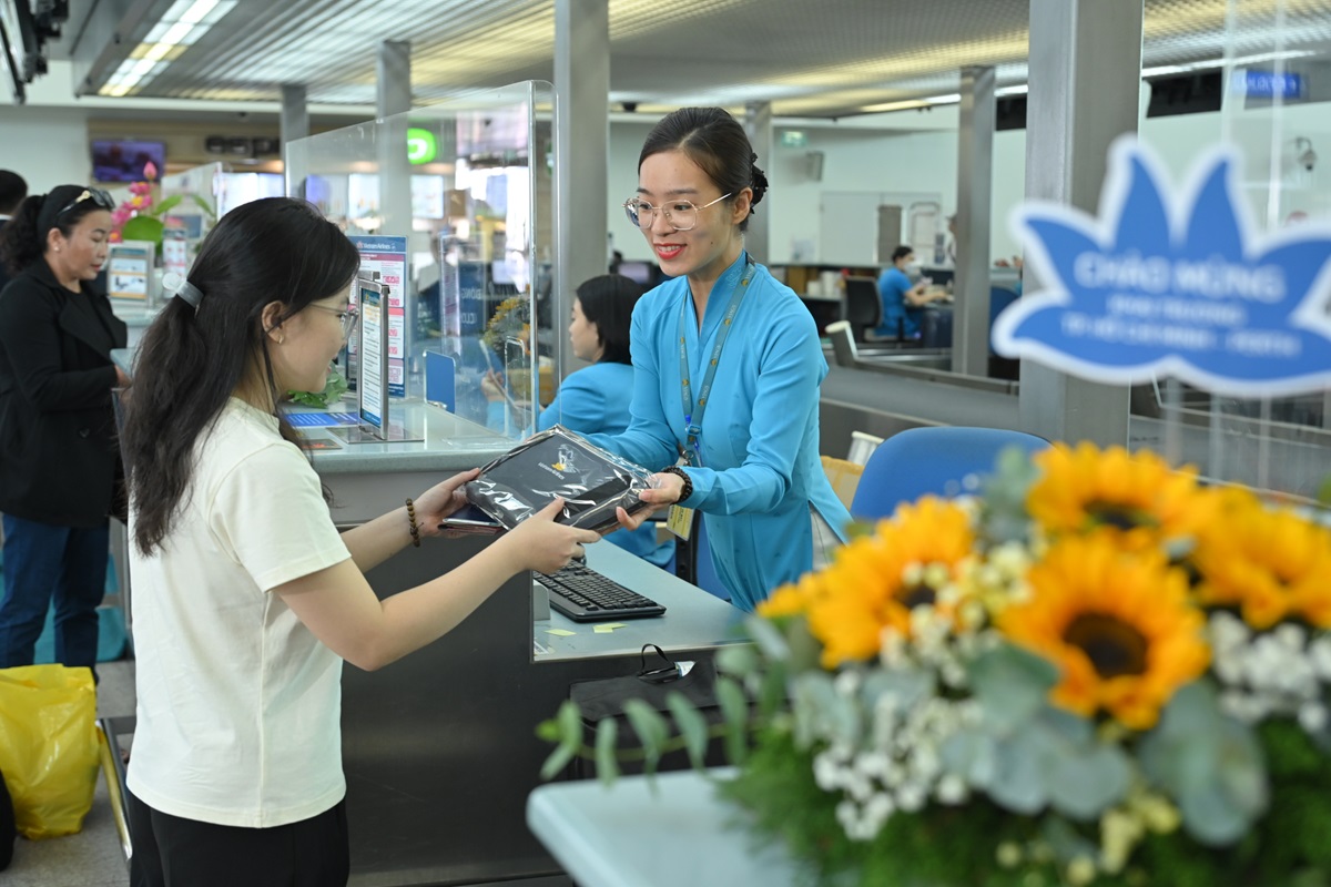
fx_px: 1701
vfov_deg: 29.2
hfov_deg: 42.7
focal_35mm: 46
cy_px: 444
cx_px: 666
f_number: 4
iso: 1250
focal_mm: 46
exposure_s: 1/100
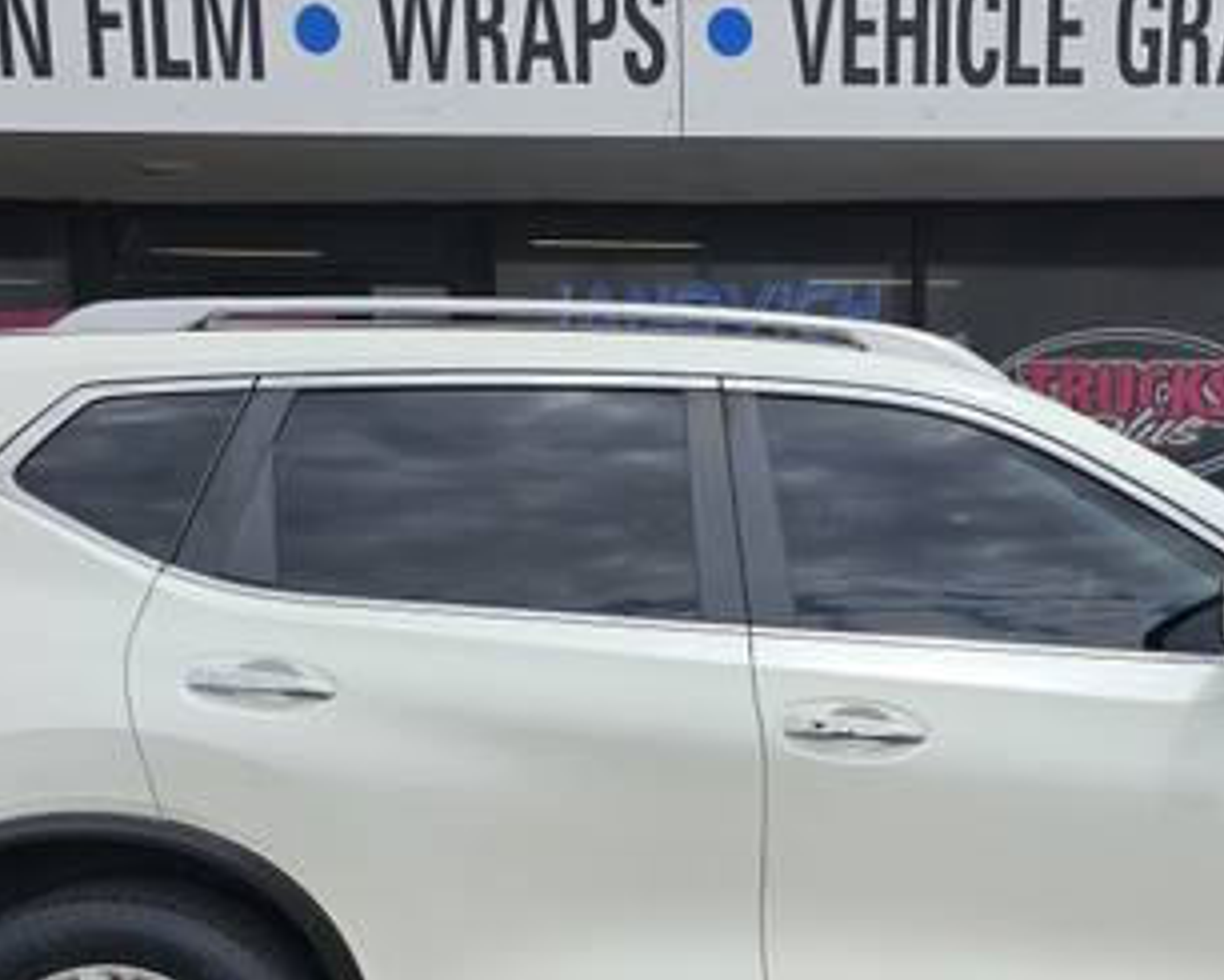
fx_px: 1703
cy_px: 856
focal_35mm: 47
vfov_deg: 30.8
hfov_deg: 39.1
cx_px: 816
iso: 10
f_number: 1.7
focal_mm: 6.3
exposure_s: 1/1000
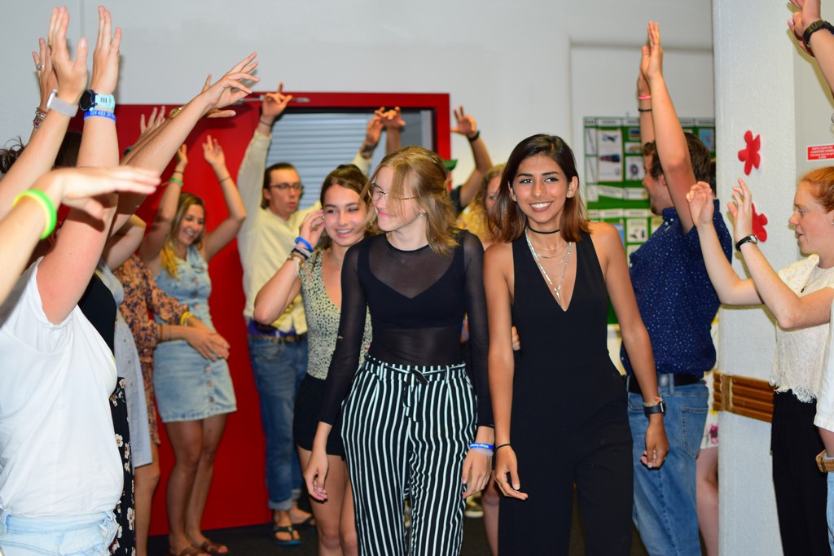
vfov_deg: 25.8
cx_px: 417
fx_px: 1216
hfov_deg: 37.8
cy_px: 278
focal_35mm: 52
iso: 400
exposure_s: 1/200
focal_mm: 35
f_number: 1.8
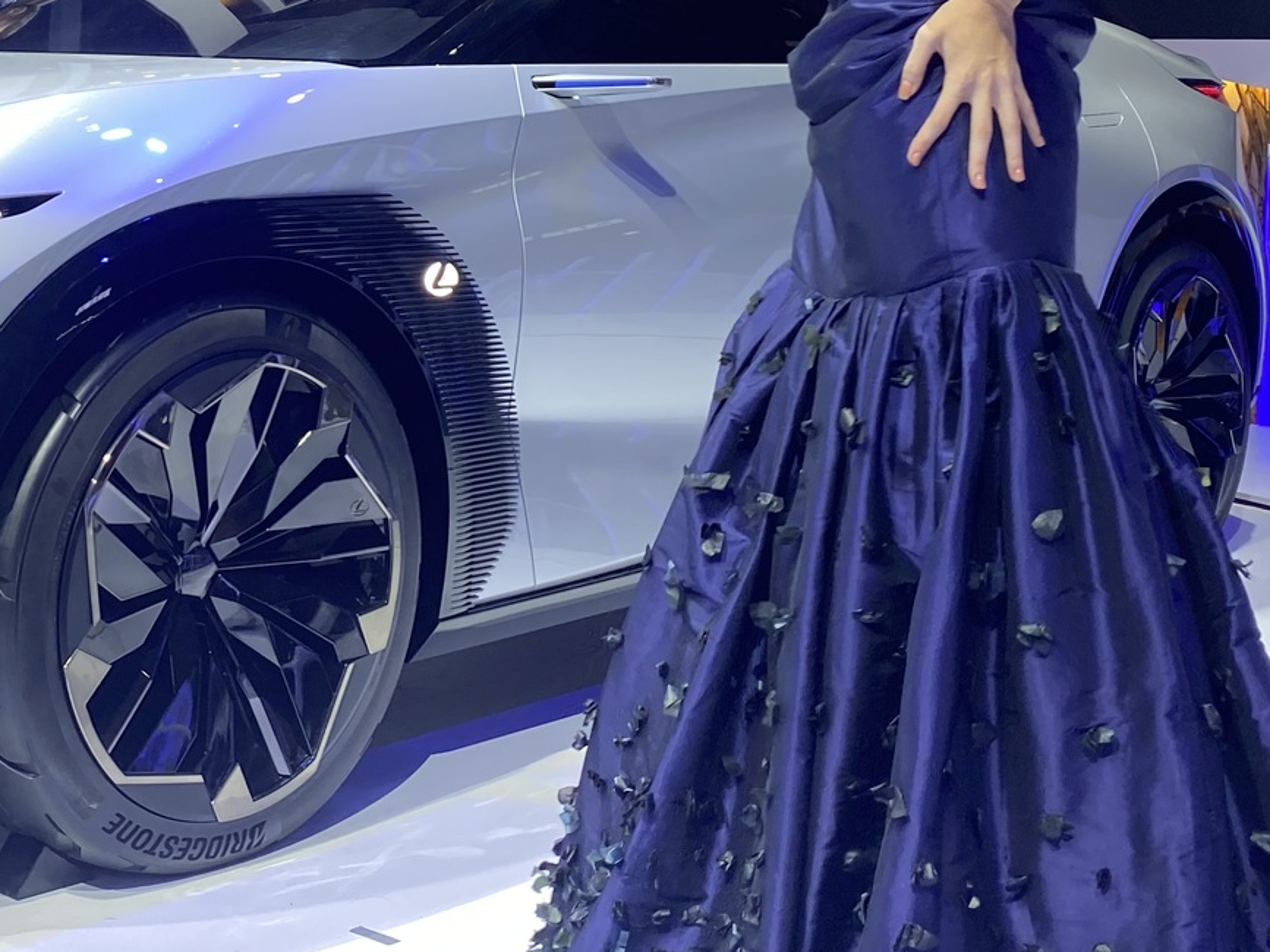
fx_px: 2201
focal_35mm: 60
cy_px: 19
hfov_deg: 31.7
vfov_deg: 23.5
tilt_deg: +2.7
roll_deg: -2.3
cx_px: 335
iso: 64
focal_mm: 4.25
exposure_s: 1/120
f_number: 1.8
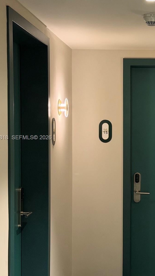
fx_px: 512
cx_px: 164
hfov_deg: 16.8
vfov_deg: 30.2
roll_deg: +0.5
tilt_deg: -1.8
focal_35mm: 70
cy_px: 138
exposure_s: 1/30
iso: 640
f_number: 1.78
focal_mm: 6.76
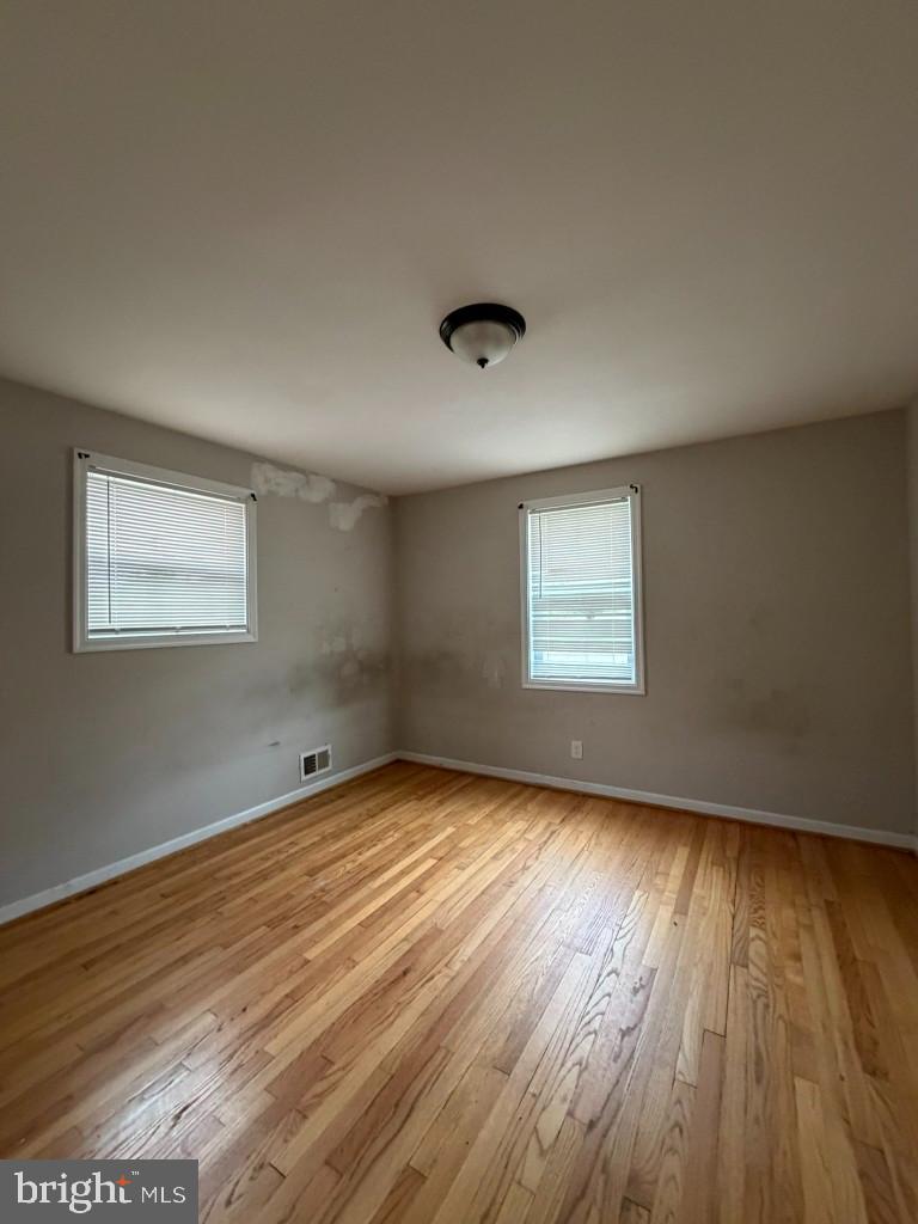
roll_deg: +2.1
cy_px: 612
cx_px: 459
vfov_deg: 102.1
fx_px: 495
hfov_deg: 85.7
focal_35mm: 14
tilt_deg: +1.1
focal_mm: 2.22
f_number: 2.2
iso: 500
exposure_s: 1/60
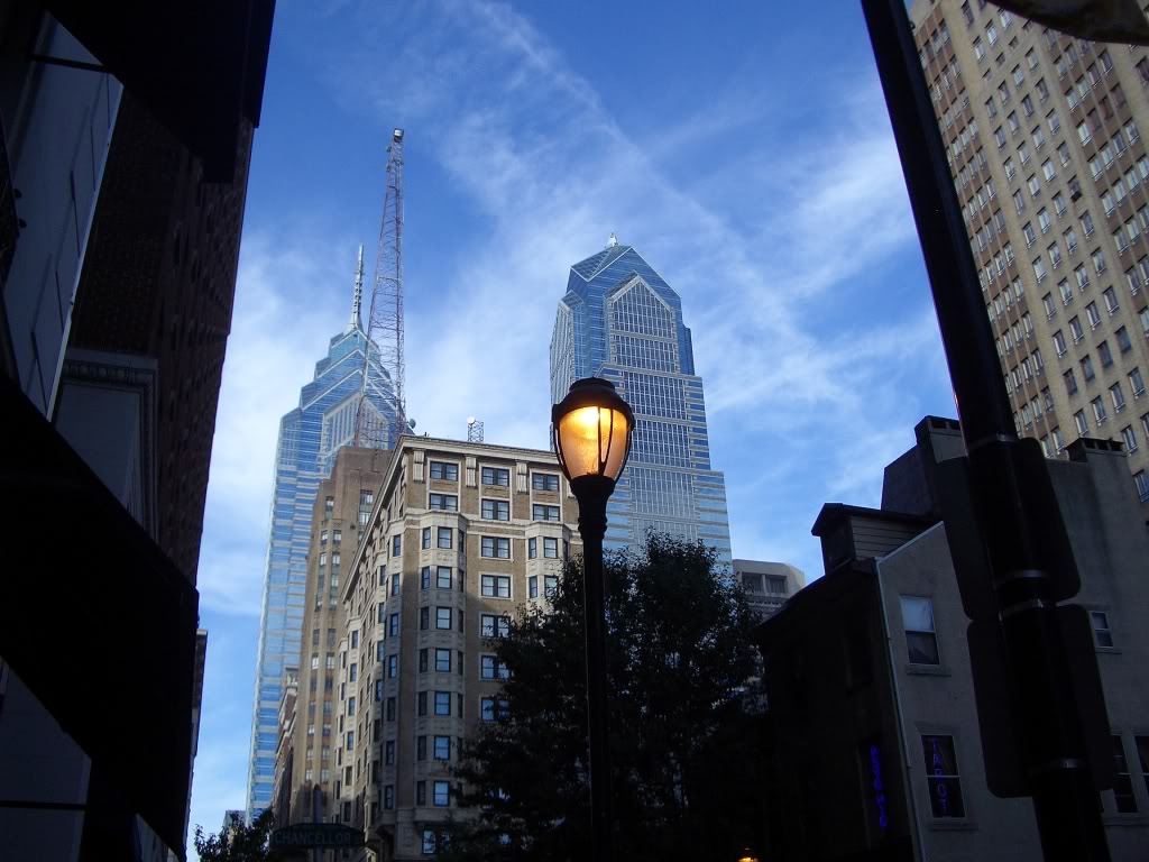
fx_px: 1162
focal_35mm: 35
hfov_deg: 52.6
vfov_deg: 40.7
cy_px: 431
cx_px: 574
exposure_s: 1/320
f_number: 4.3
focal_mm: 5.8
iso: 50
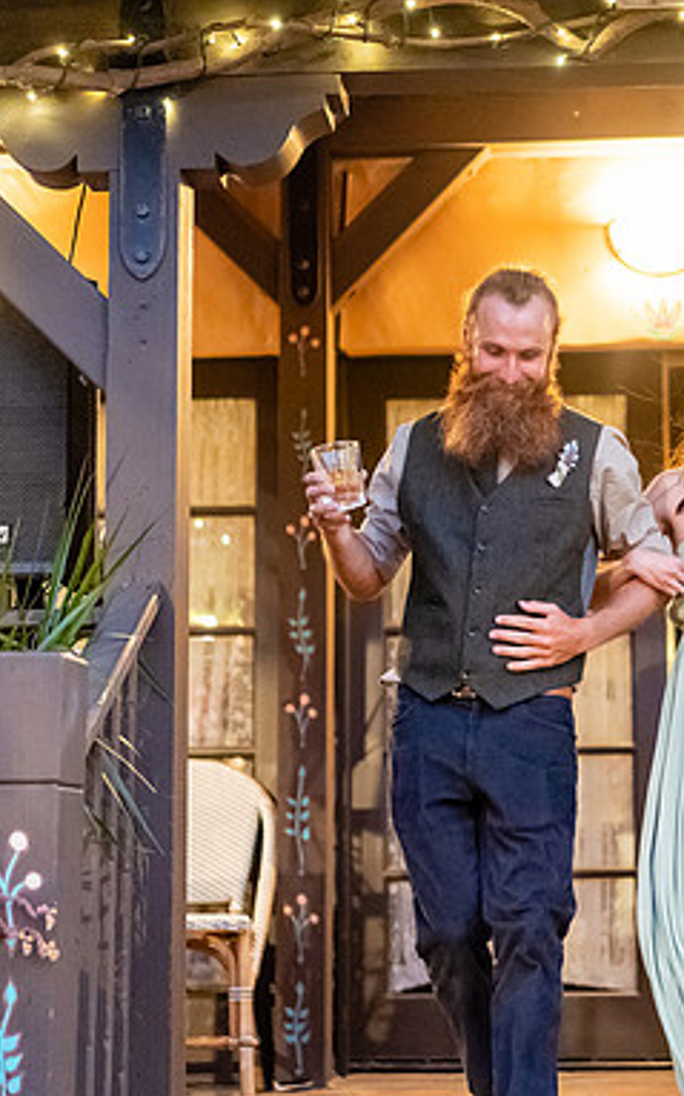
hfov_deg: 15.2
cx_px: 567
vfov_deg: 24.4
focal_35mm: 85
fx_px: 2538
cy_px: 551
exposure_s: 1/200
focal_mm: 55
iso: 2500
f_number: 1.8
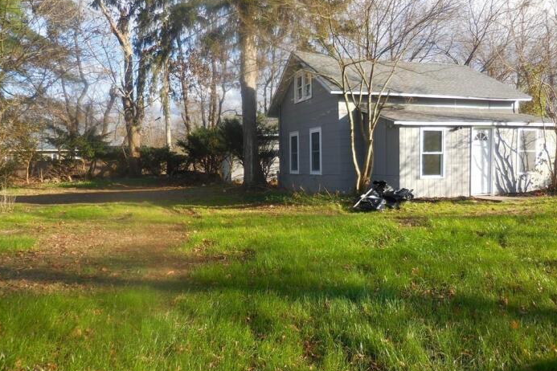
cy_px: 186
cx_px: 277
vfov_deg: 47.9
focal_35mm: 27
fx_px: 418
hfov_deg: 67.4
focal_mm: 4.5
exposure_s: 1/400
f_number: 3.3
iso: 125
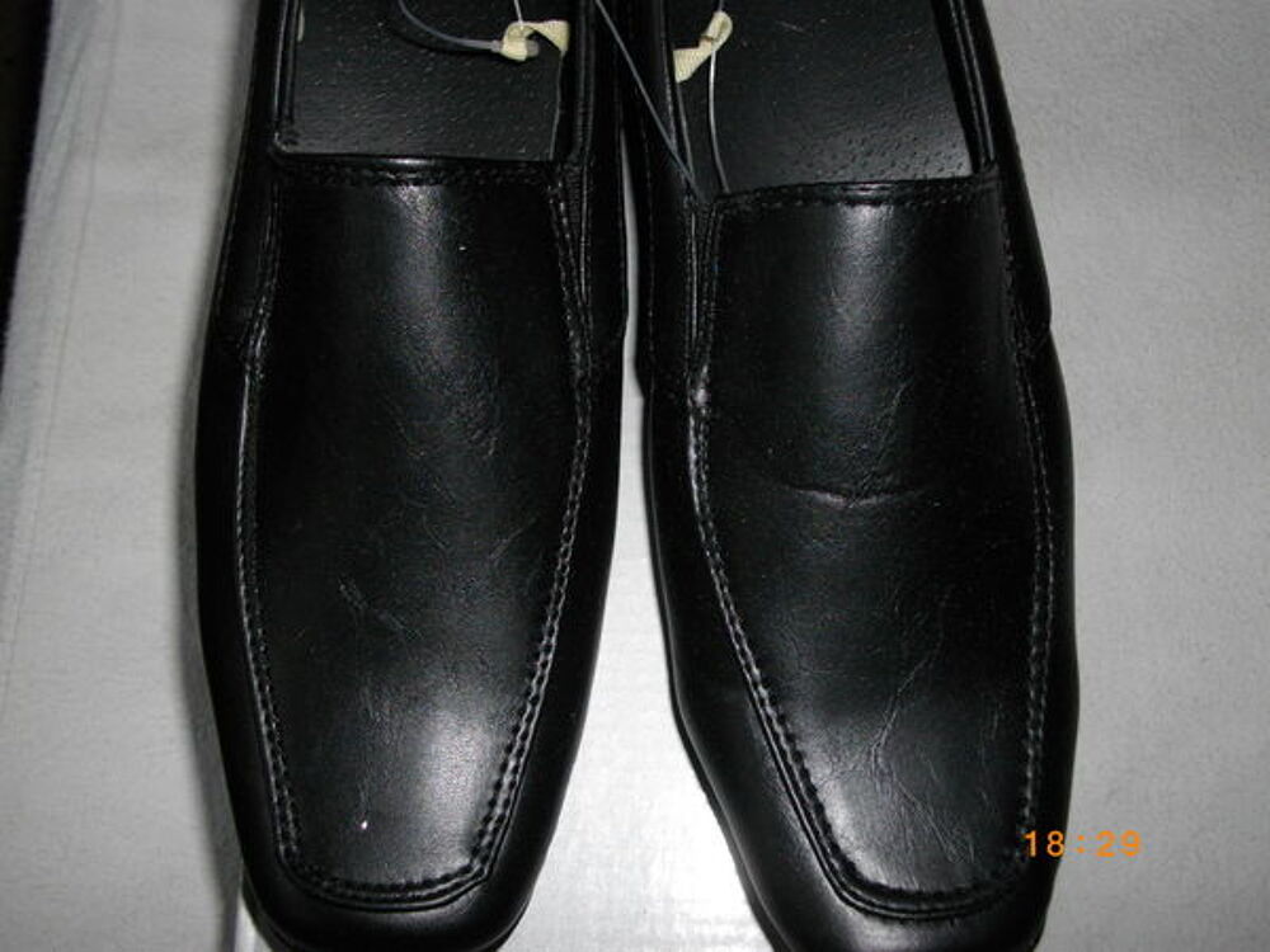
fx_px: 1431
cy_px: 476
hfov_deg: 47.9
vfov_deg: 36.8
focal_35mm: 39
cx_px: 635
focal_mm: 7.1
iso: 200
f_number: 3.2
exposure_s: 1/60
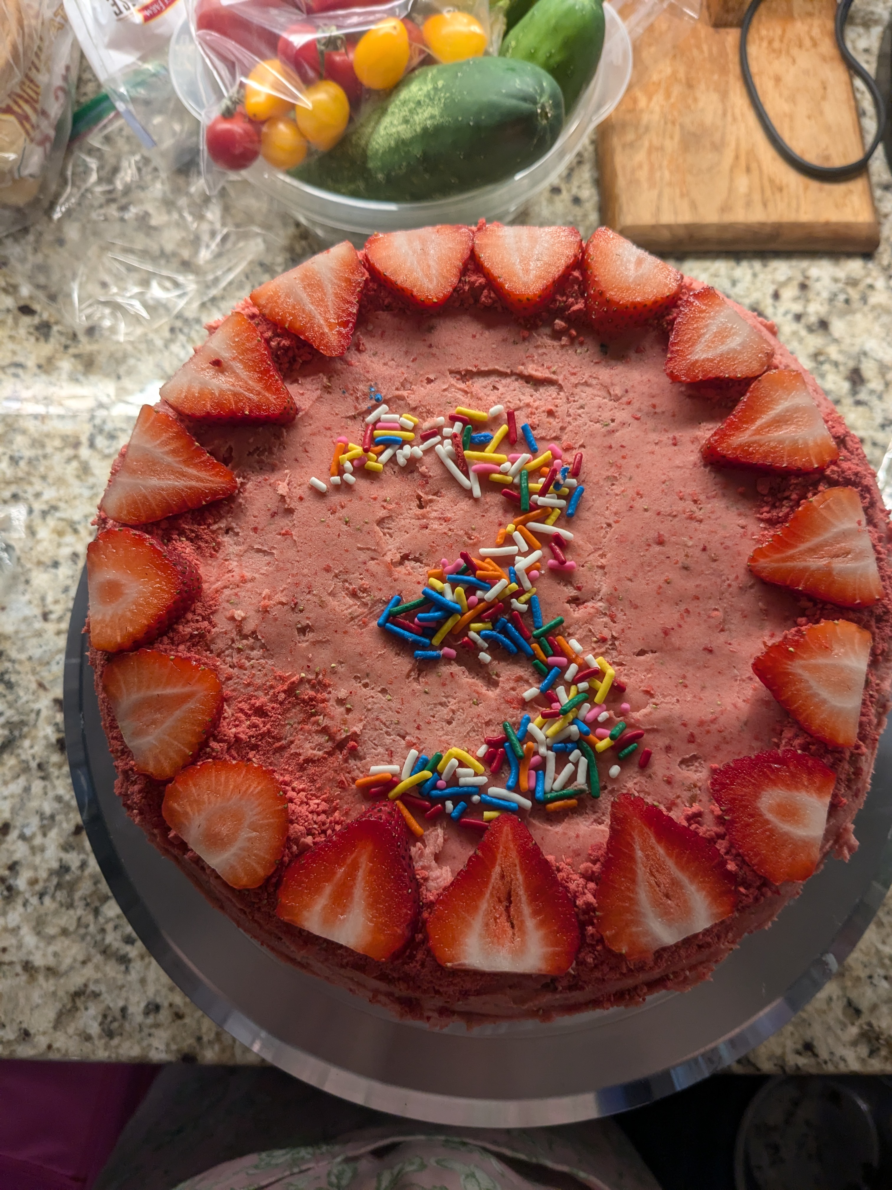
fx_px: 928
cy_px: 595
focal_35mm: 27
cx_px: 446
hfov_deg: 51.4
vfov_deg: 65.3
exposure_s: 1/120
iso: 116
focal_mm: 4.38
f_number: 1.73
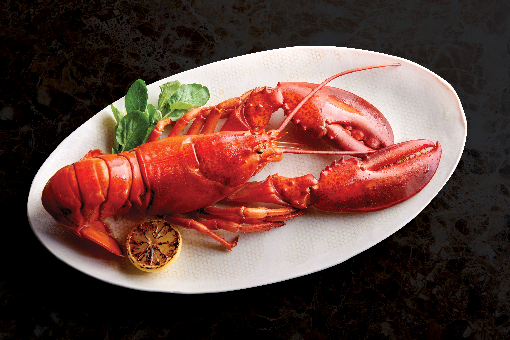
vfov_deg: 19.5
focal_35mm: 70
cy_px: 170
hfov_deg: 28.8
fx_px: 992
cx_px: 255
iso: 200
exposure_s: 1/1.3
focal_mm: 70
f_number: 11
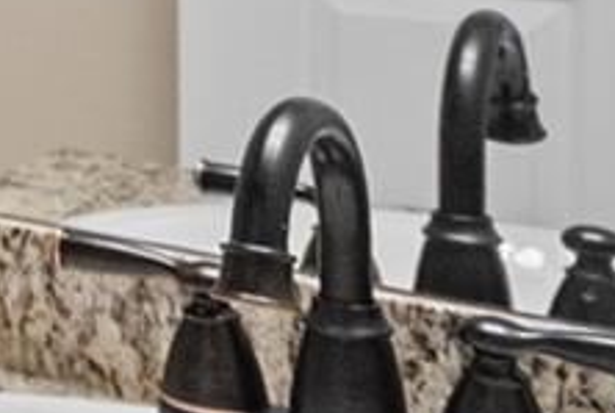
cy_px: -504
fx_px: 1849
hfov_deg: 11.7
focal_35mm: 108
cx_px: -1164
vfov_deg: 11.1
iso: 200
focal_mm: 10
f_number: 3.5
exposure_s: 1/30
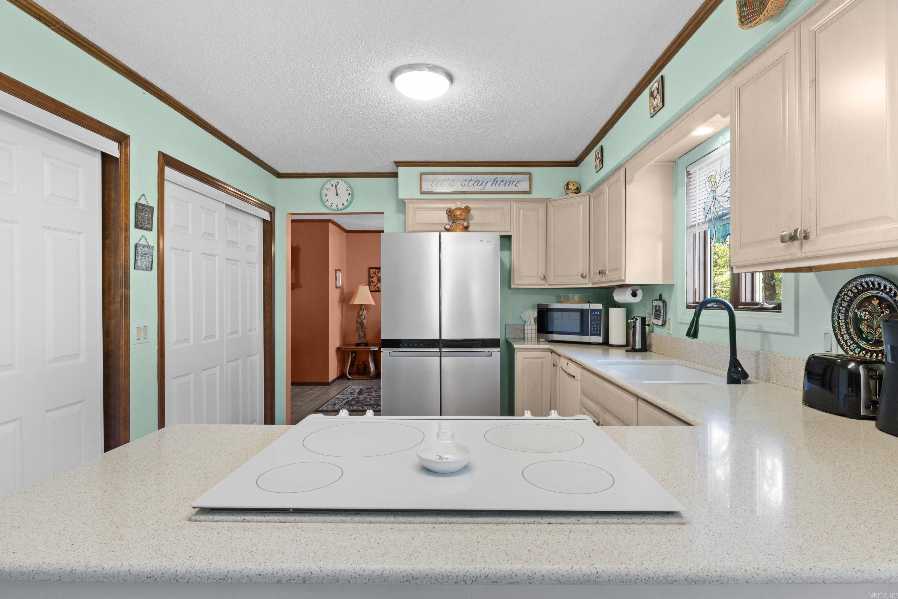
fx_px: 464
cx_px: 449
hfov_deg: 88.1
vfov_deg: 65.7
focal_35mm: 19
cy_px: 300
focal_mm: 12.4
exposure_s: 1/1.67
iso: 400
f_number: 10
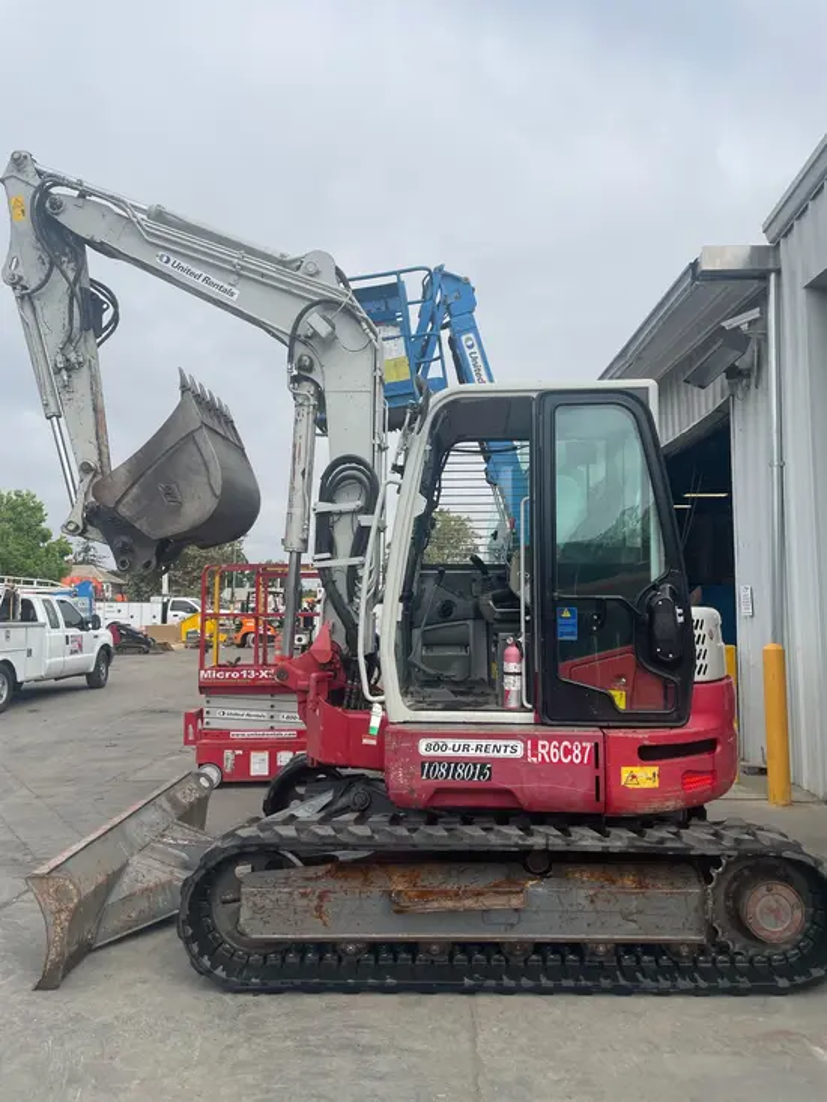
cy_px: 551
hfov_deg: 53.1
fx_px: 828
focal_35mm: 26
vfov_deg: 67.3
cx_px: 414
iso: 32
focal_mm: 4.2
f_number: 1.6
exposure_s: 1/4464
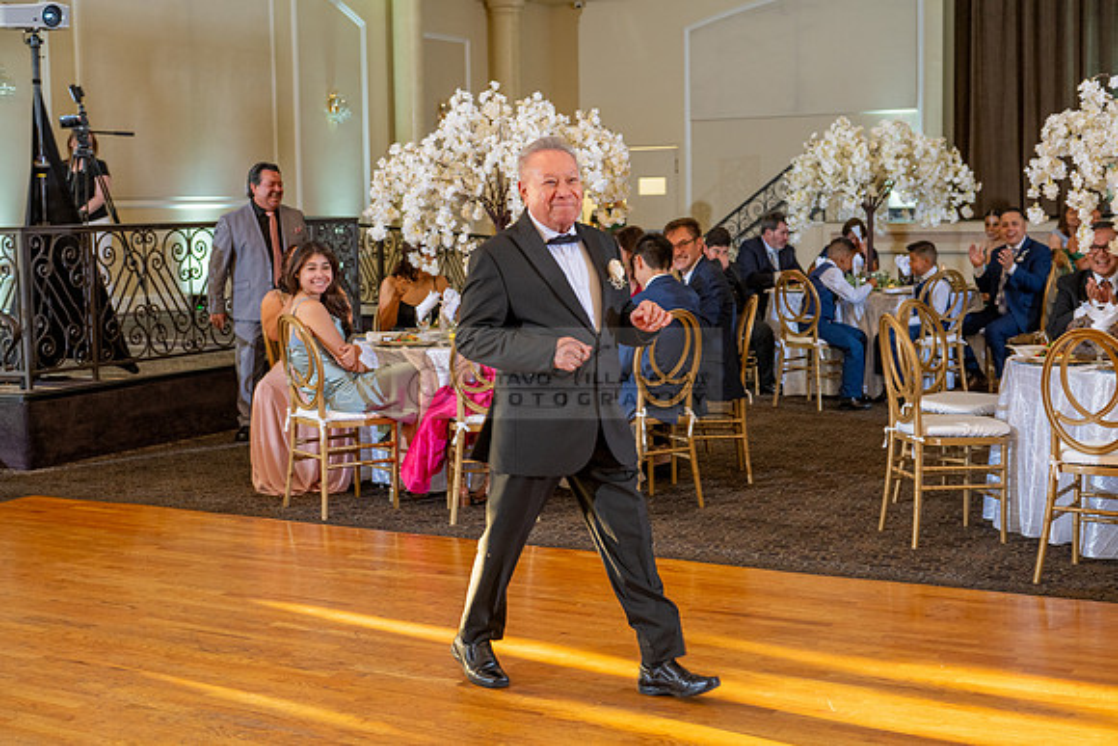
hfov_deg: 39.6
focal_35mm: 50
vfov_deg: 27.0
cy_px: 373
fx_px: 1553
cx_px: 559
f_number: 4
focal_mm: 50
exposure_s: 1/80
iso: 800
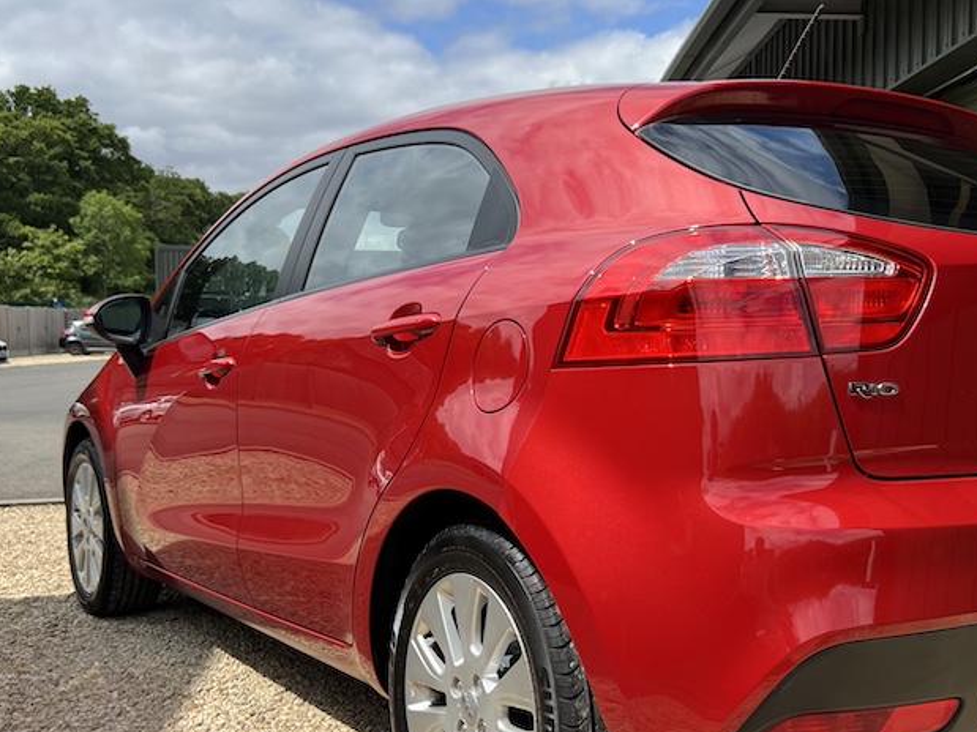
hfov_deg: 44.5
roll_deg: +0.5
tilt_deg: -4.7
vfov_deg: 34.3
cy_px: 413
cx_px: 601
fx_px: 1185
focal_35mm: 42
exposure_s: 1/3571
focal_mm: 5.7
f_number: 1.5
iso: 50
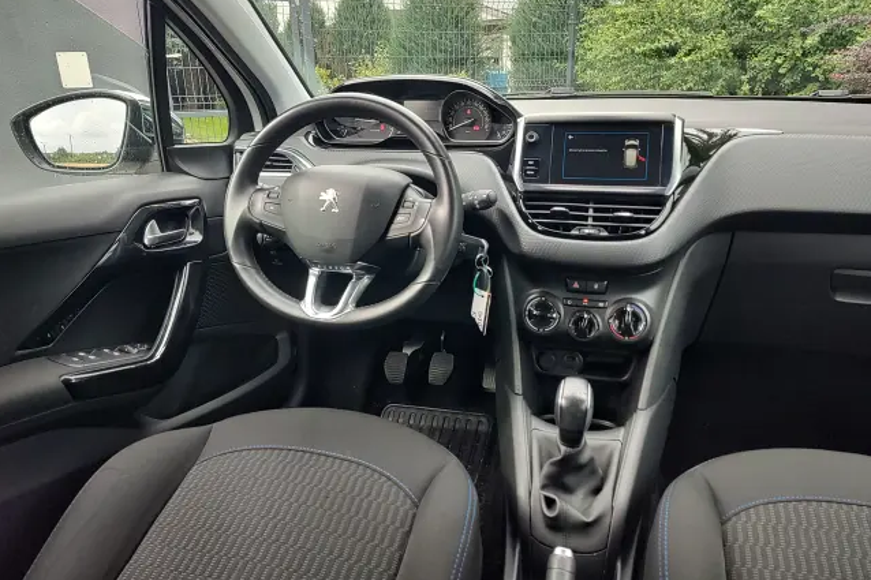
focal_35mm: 24
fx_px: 580
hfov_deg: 73.8
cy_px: 270
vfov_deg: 53.1
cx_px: 436
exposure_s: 1/306
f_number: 1.8
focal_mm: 5.56
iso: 100
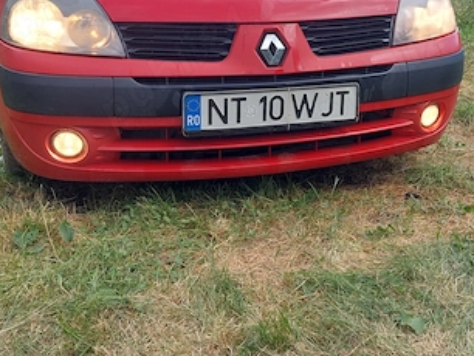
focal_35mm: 49
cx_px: 308
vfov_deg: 29.0
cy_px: 67
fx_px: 671
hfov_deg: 38.5
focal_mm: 5.23
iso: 40
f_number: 1.8
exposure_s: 1/265
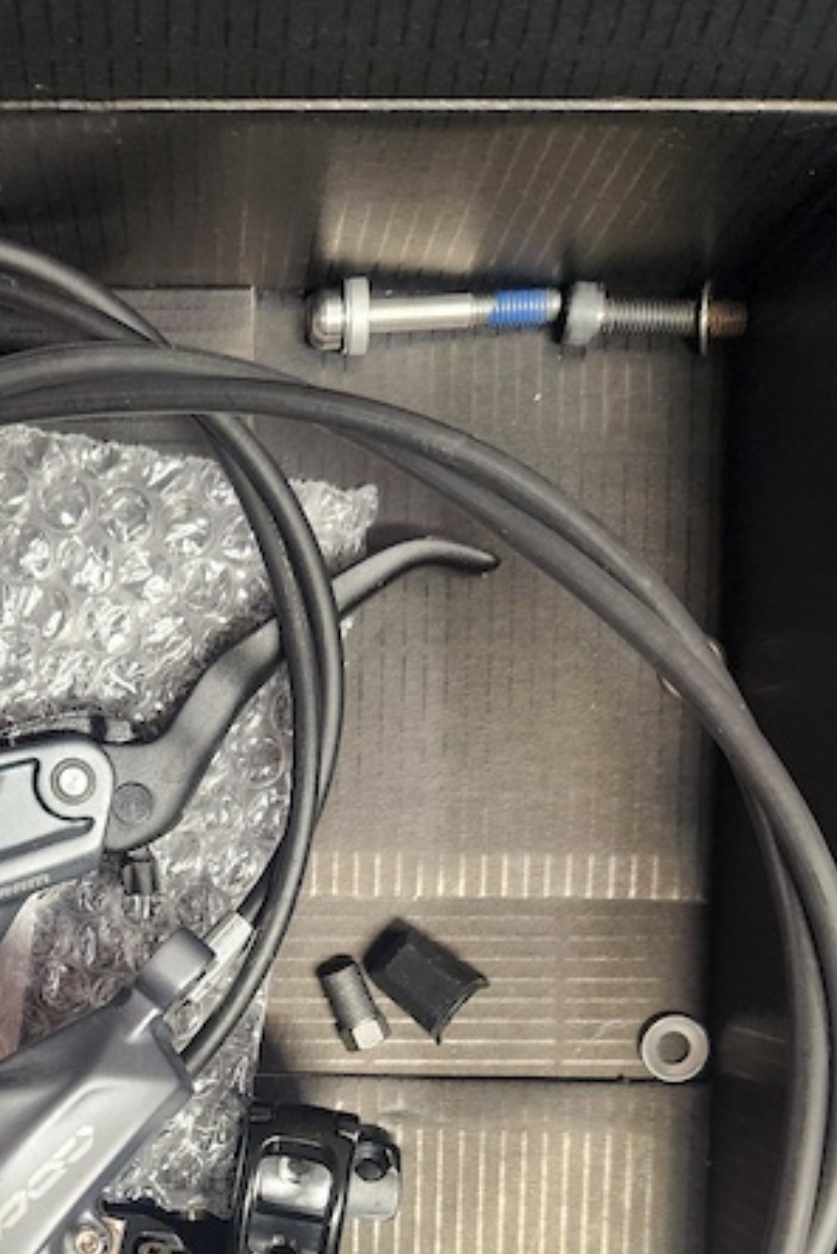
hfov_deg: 30.3
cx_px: 149
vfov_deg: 43.2
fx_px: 1498
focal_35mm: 43
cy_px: 1014
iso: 800
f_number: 1.8
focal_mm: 5.4
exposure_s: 1/60
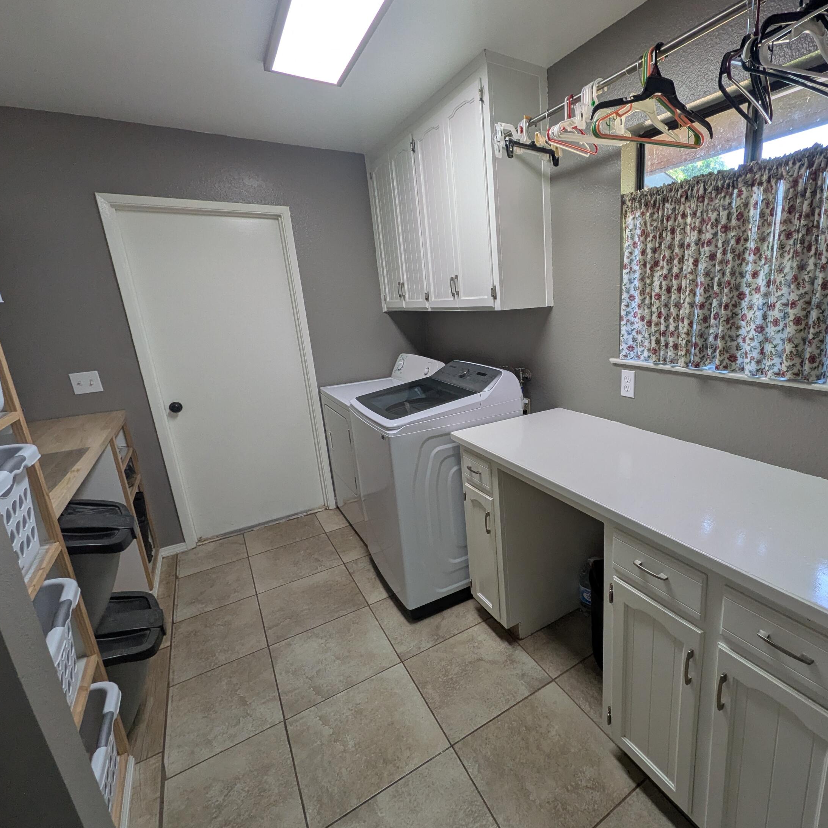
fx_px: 460
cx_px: 511
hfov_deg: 82.6
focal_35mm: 17
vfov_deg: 84.0
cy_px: 406
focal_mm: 1.85
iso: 82
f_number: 2.2
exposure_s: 1/120
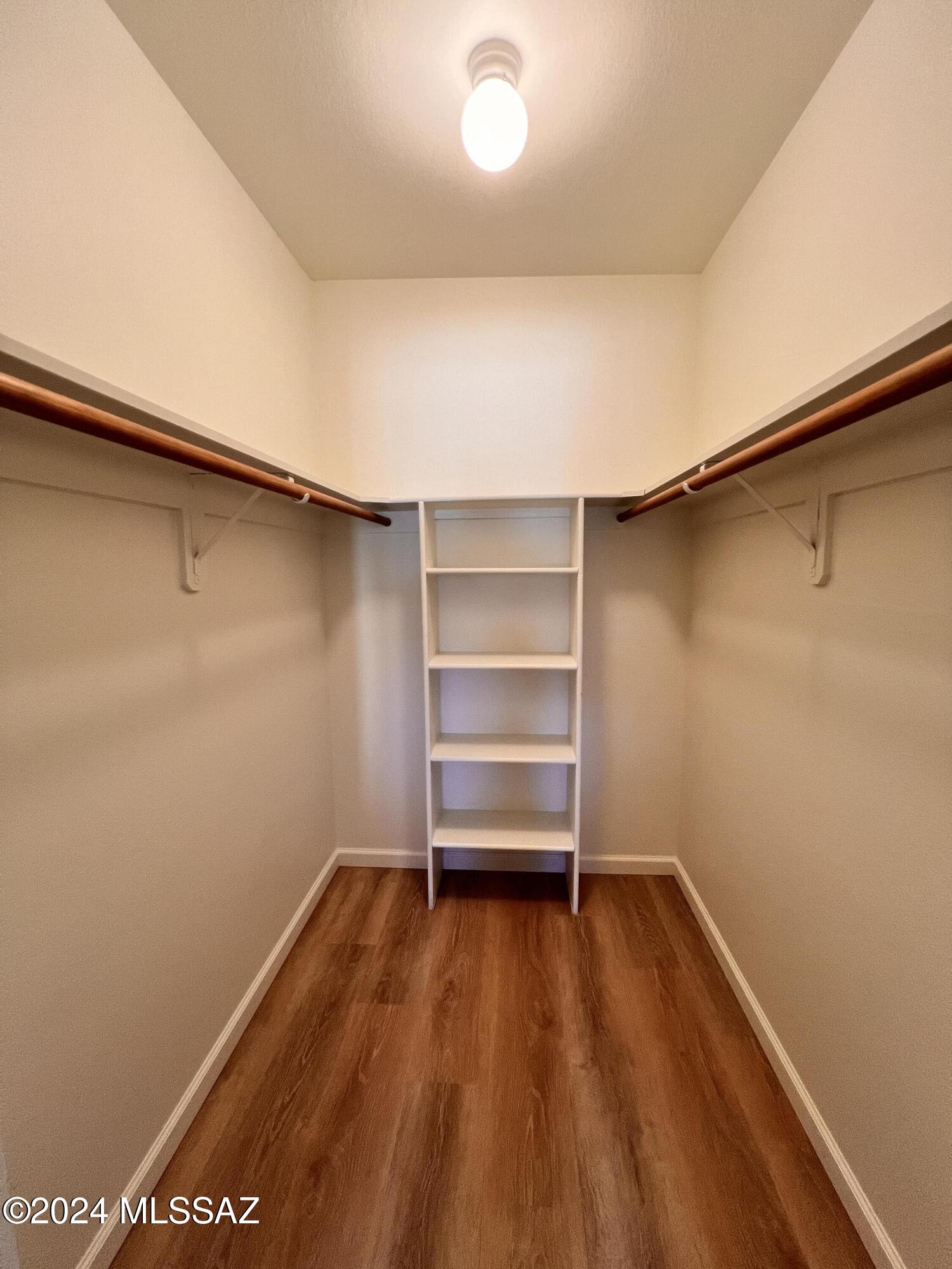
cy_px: 634
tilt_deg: -6.3
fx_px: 477
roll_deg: +1.0
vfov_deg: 106.2
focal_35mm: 13
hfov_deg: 89.9
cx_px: 476
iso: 160
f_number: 1.8
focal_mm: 1.57
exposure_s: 1/120
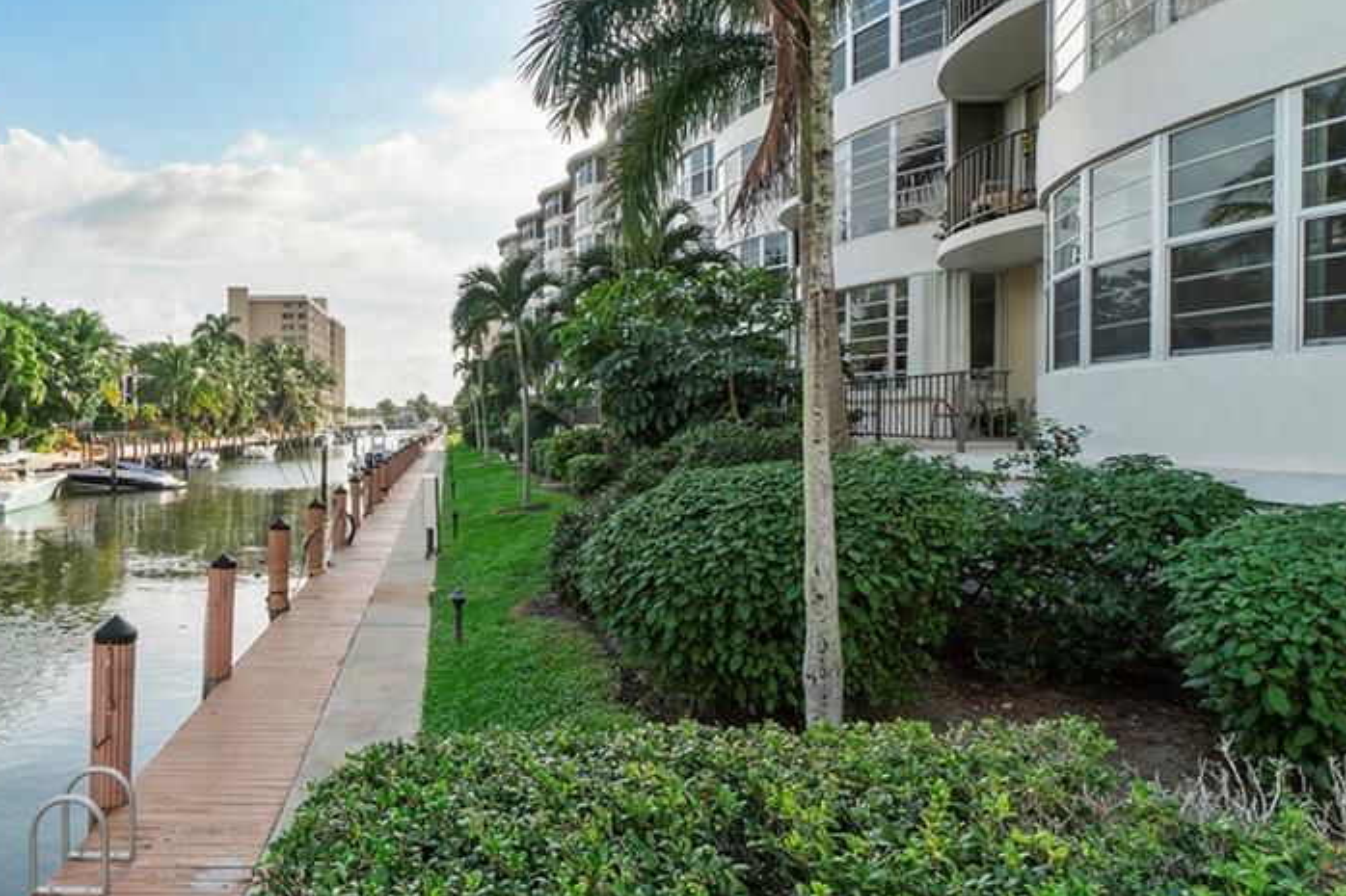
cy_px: 432
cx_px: 438
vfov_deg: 57.2
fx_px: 822
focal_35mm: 22
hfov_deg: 75.9
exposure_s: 1/200
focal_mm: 10
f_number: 11
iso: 100
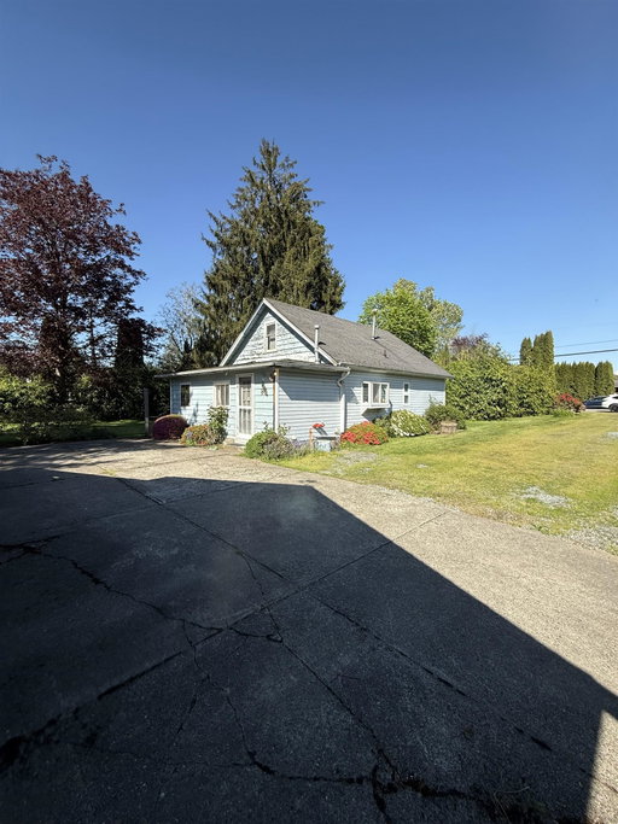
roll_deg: -1.0
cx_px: 309
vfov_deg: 102.1
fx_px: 333
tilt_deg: -1.0
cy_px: 412
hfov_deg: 85.7
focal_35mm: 14
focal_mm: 2.22
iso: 50
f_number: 2.2
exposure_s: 1/1656
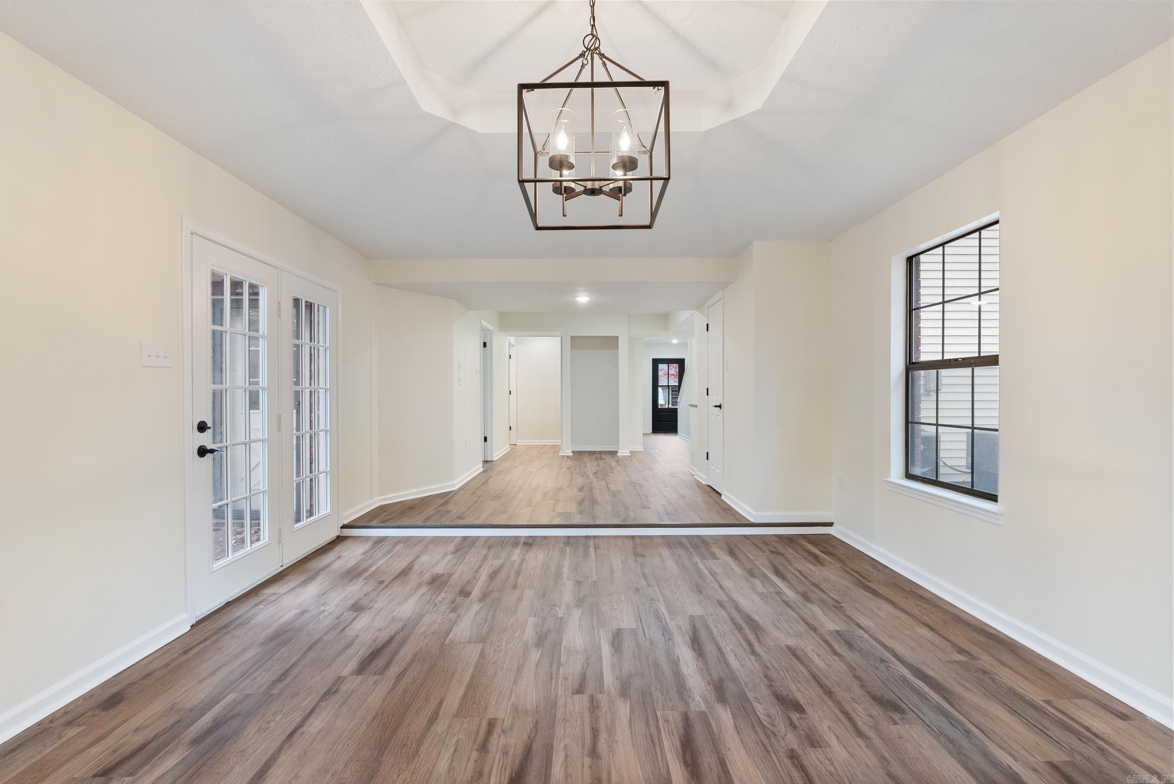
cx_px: 587
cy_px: 392
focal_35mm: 16
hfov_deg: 96.7
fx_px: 522
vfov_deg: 73.8
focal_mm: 16
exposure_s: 1/3
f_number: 9
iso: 640
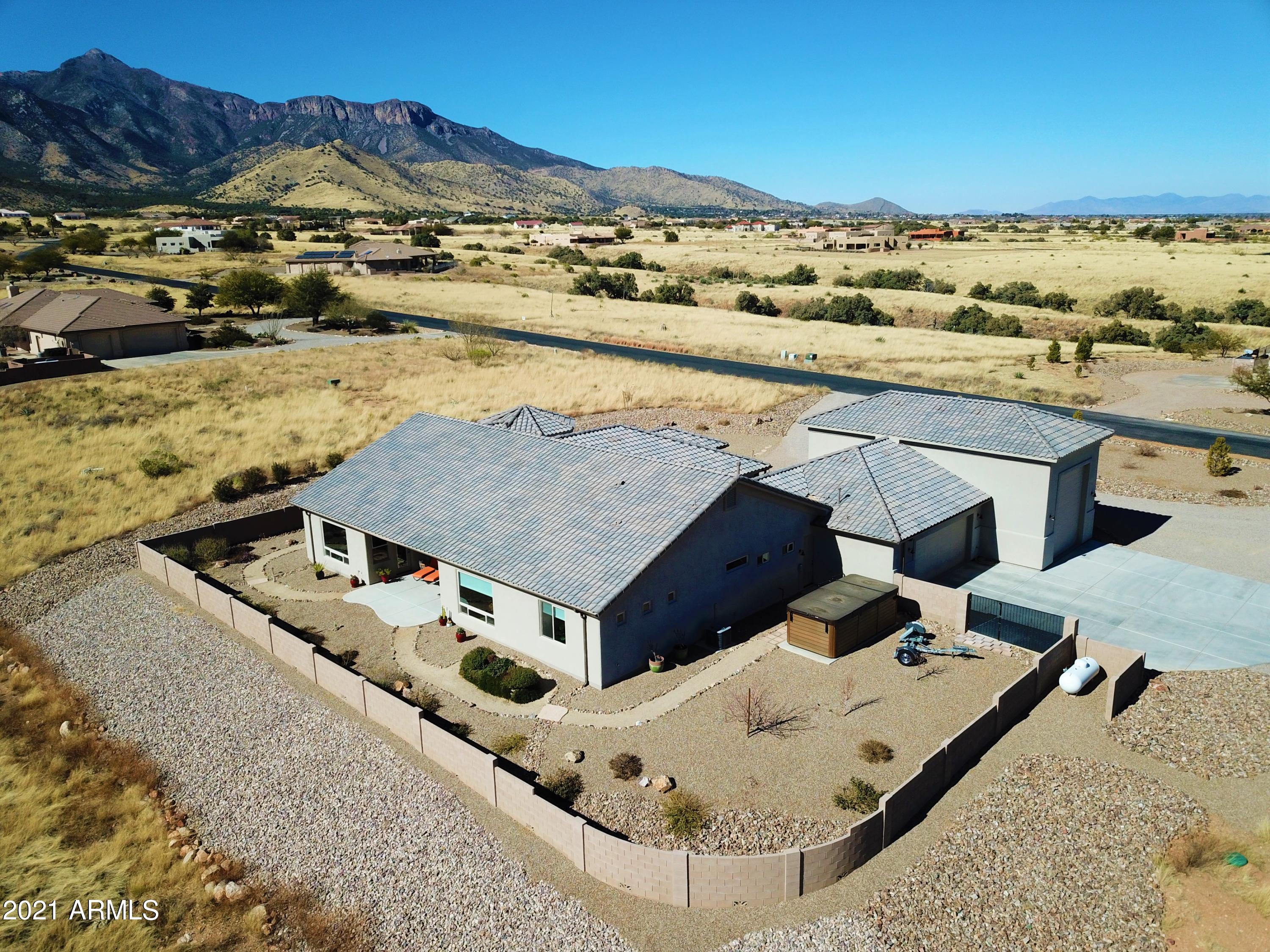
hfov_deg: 67.3
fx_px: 954
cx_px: 635
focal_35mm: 26
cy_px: 476
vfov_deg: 53.1
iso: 100
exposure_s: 1/2132
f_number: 2.2
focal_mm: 4.73
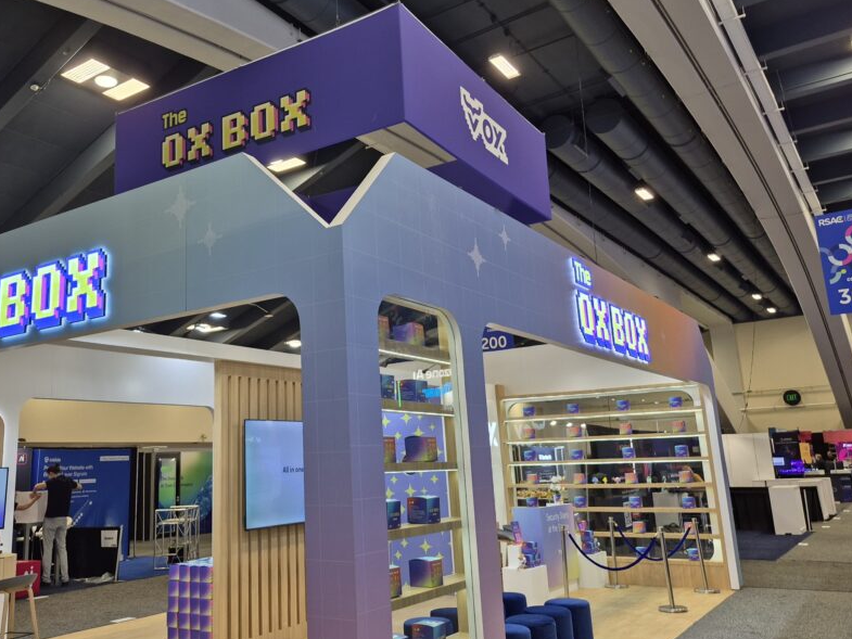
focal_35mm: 30
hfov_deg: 59.2
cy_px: 290
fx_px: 738
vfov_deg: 46.8
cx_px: 318
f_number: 1.8
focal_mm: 5.4
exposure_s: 1/120
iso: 100
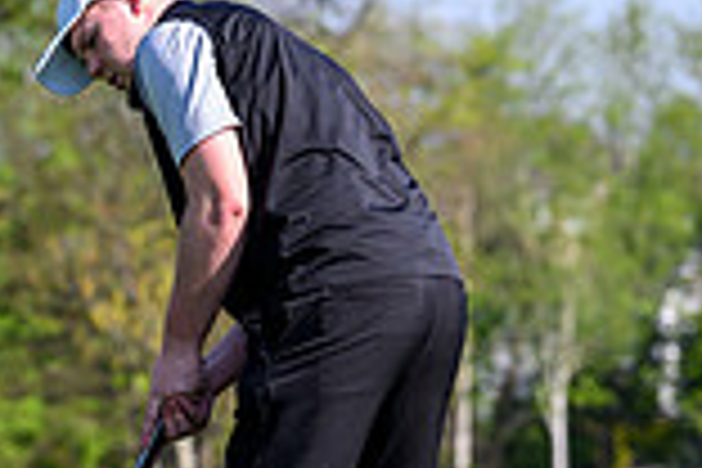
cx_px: -540
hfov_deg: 3.8
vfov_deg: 2.6
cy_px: 362
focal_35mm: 538
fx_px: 10490
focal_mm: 145
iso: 500
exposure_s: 1/1600
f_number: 5
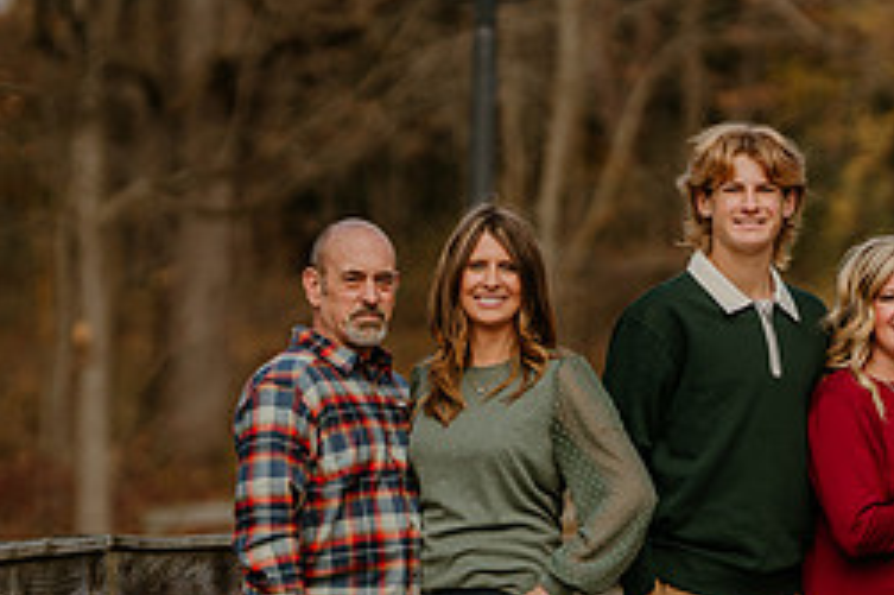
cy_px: 514
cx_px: 1054
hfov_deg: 7.7
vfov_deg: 5.2
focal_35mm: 264
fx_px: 6551
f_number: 2
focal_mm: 105
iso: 125
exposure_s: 1/2000
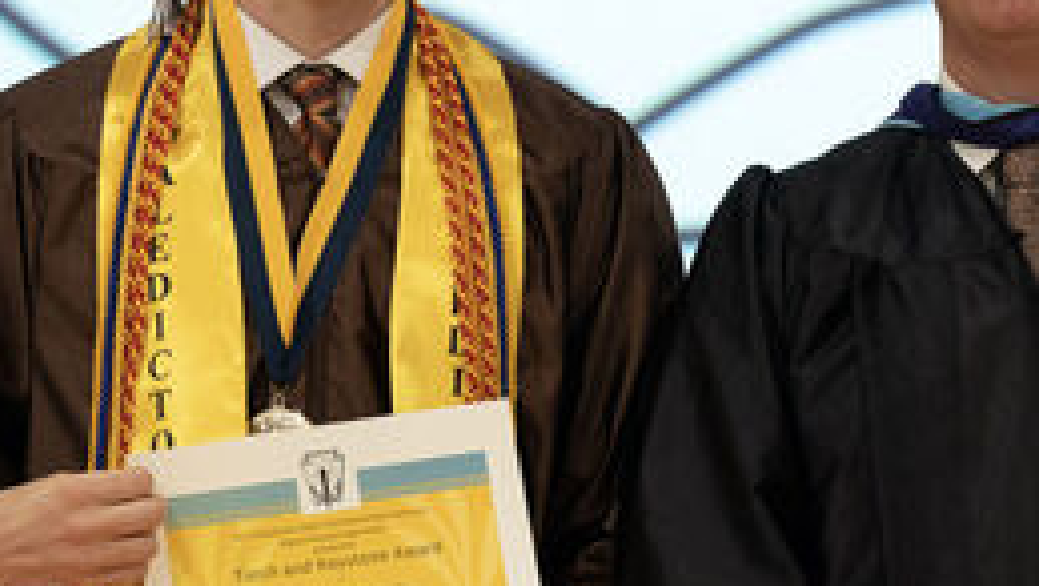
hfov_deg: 4.3
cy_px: 369
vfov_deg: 2.4
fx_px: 13727
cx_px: 768
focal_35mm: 498
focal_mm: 200
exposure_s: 1/100
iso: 1600
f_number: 4
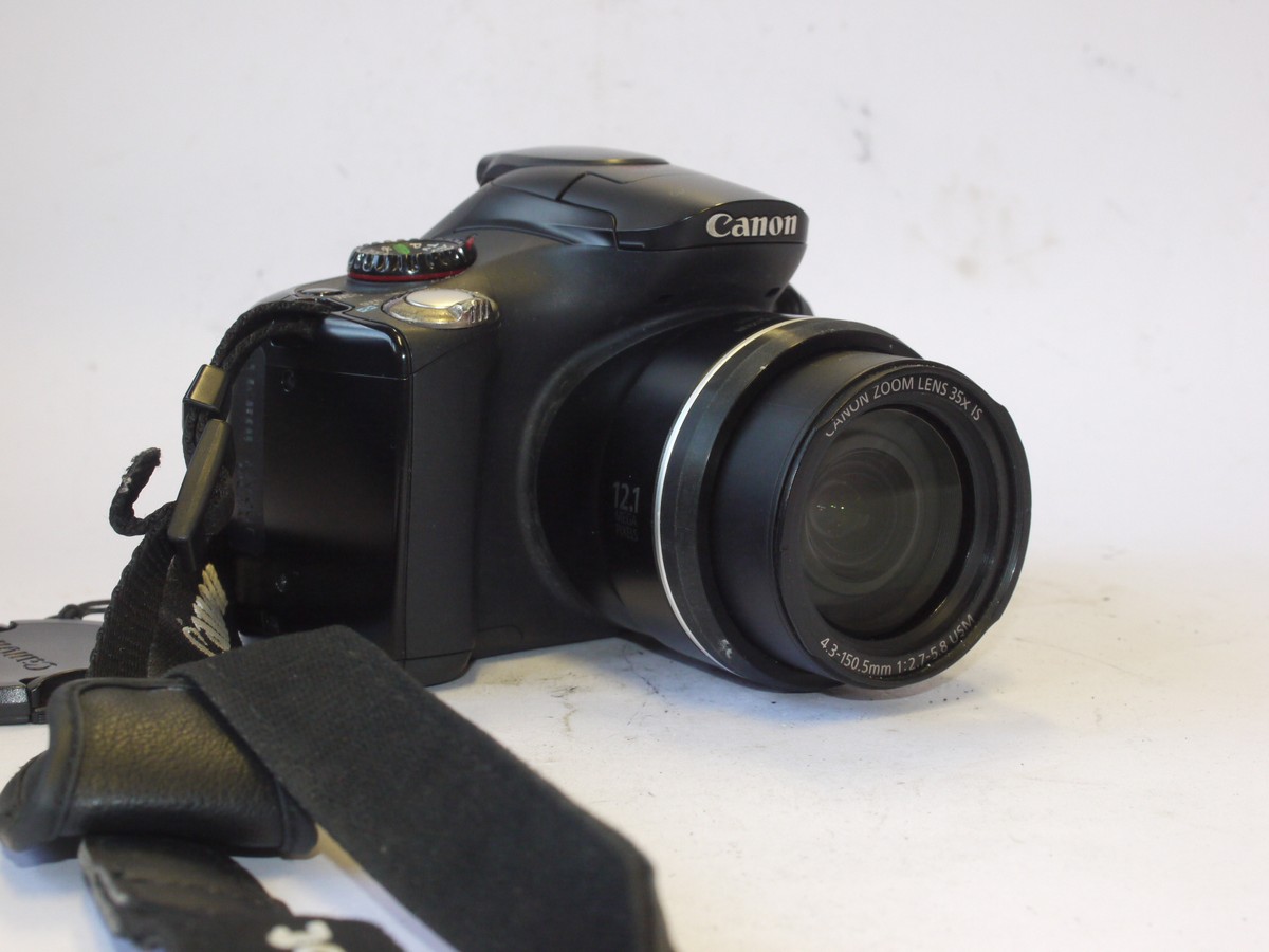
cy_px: 476
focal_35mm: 60
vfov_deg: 24.4
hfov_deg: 32.2
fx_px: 2200
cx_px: 634
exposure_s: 1/50
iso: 800
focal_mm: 30
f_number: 9
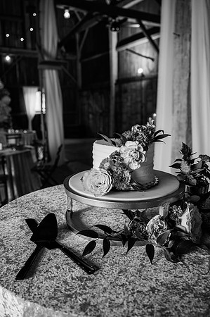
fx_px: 272
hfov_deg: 42.2
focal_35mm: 31
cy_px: 158
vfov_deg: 60.3
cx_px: 105
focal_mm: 31
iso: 320
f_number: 4.5
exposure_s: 1/200
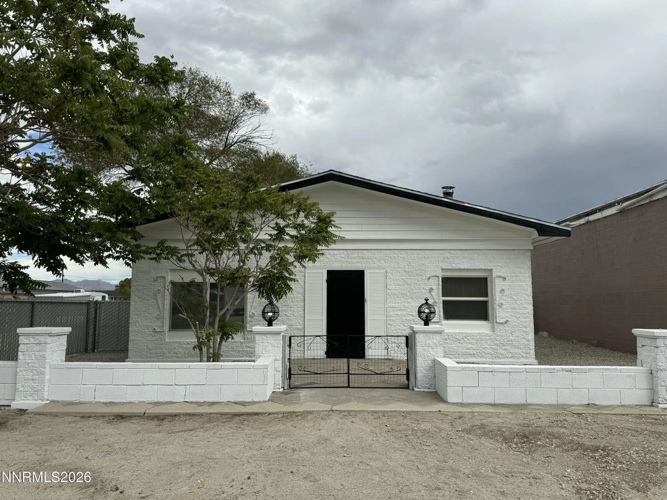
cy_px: 250
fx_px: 462
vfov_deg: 56.8
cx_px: 334
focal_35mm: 24
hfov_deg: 71.6
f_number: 1.78
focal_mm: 6.76
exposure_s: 1/4608
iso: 80
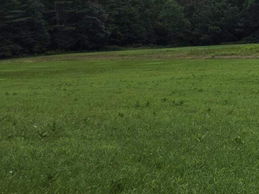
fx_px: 853
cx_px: 555
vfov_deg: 12.6
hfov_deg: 13.9
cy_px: -47
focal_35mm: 114
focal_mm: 6.3
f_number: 1.7
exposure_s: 1/359
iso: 25
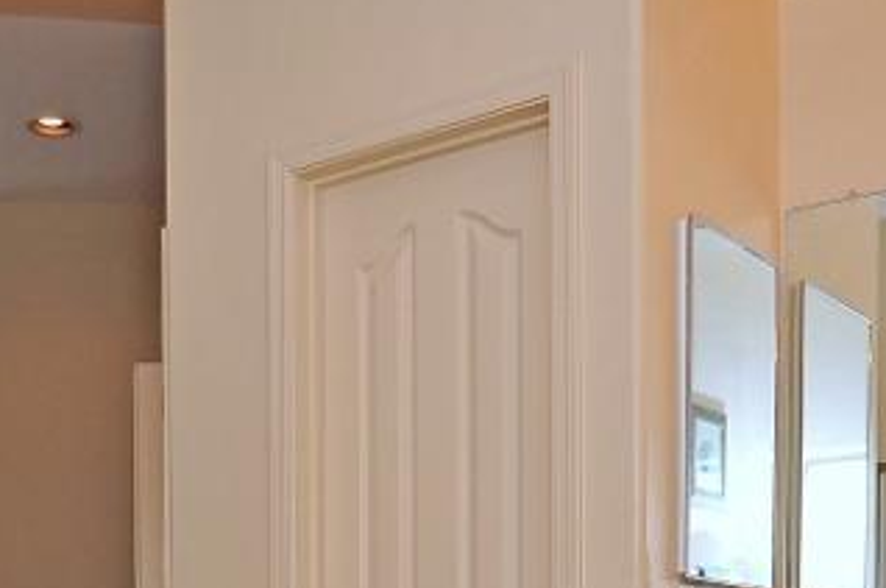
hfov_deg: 34.2
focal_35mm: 58
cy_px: 843
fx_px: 1425
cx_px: 284
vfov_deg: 20.5
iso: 800
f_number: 11
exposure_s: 1/50
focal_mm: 18
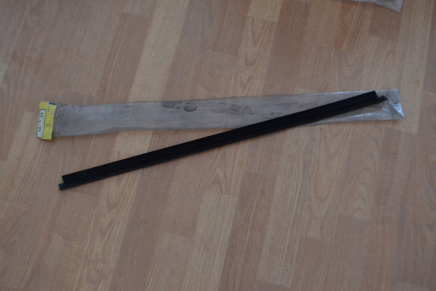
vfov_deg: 30.8
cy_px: 146
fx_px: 527
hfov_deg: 45.0
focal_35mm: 44
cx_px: 218
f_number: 4.5
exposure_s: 1/25
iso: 3200
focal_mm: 29
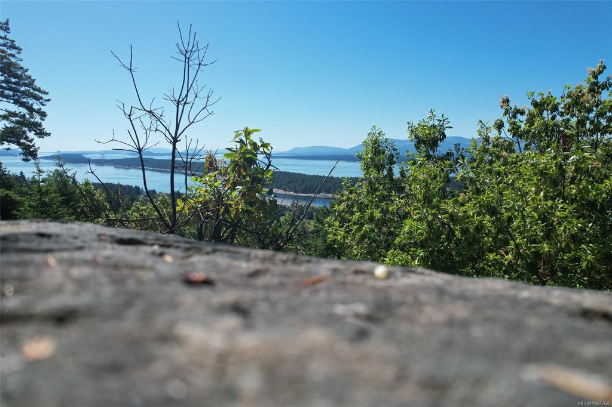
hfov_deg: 78.6
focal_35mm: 22
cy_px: 204
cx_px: 306
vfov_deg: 57.2
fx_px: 374
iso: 120
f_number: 2.8
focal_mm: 8.38
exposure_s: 1/2000
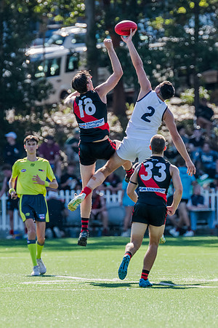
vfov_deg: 3.6
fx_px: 5193
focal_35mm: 572
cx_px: 141
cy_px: 164
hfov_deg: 2.4
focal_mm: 380
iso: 800
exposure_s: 1/1600
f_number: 6.3
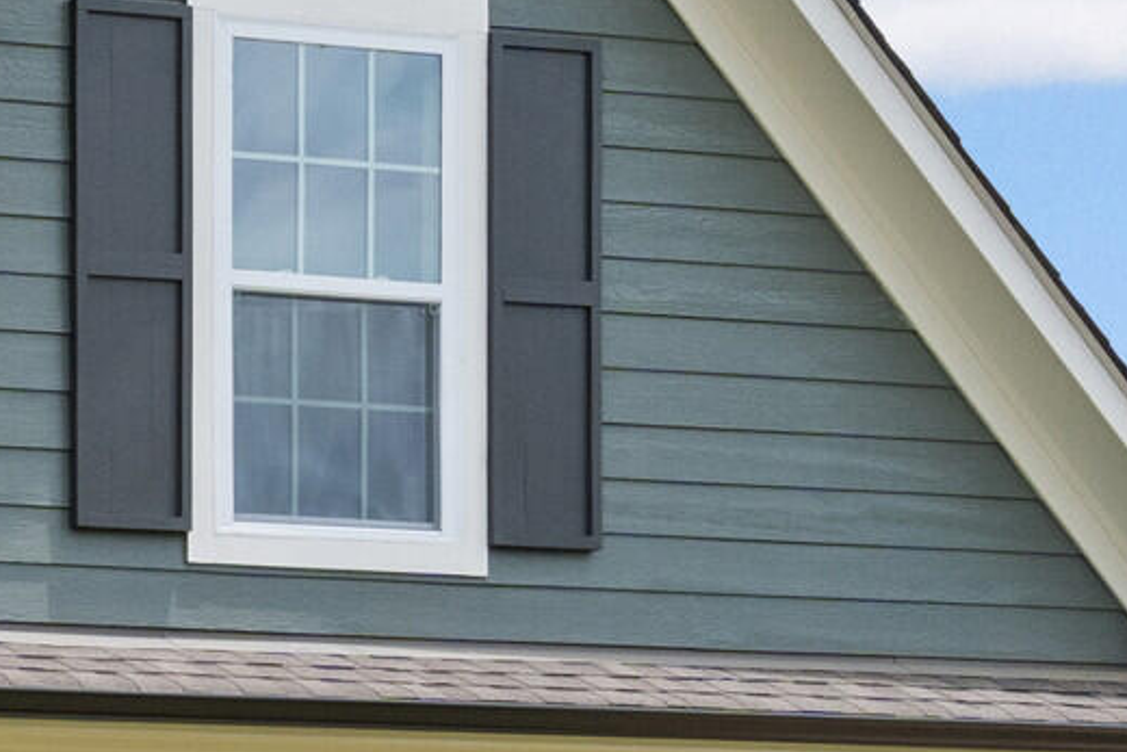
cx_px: -1339
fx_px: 5761
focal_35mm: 184
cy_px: 977
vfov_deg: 7.4
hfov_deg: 10.1
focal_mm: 33
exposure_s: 1/800
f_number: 9
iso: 800
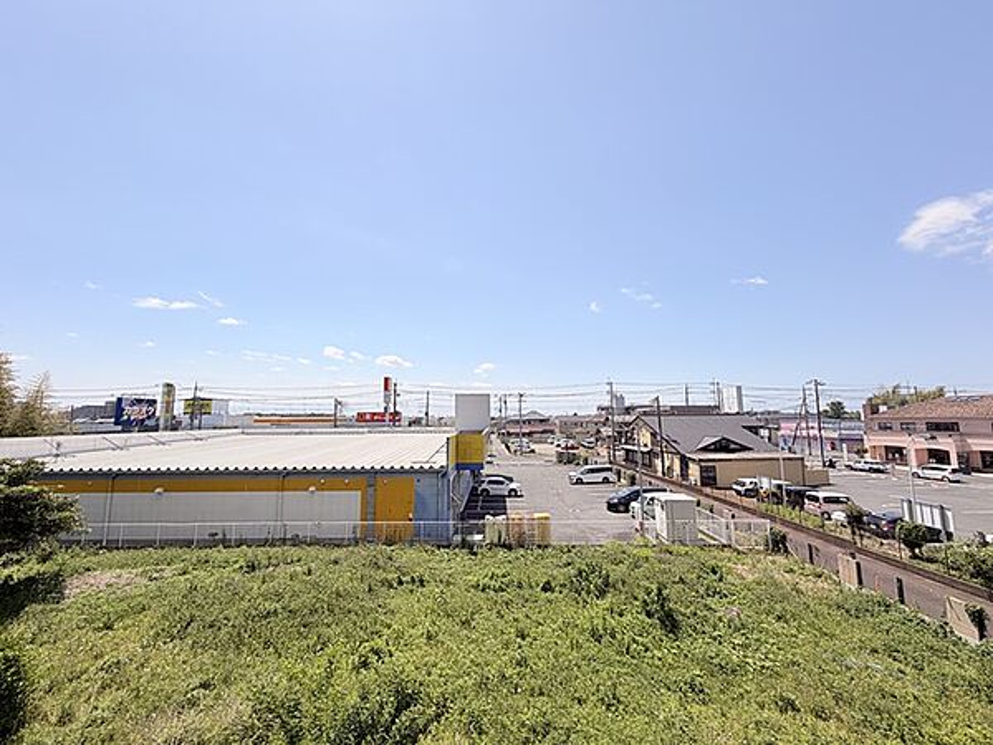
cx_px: 496
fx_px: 402
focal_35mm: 14
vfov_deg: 85.7
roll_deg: +1.3
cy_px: 372
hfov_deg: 102.1
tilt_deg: +7.9
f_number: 2.2
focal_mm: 2.22
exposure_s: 1/1312
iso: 20
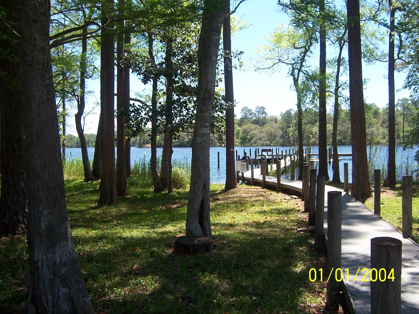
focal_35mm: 33
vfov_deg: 42.9
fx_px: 399
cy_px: 157
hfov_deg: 55.4
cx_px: 210
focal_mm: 5.5
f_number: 3.4
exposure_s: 1/350
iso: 80
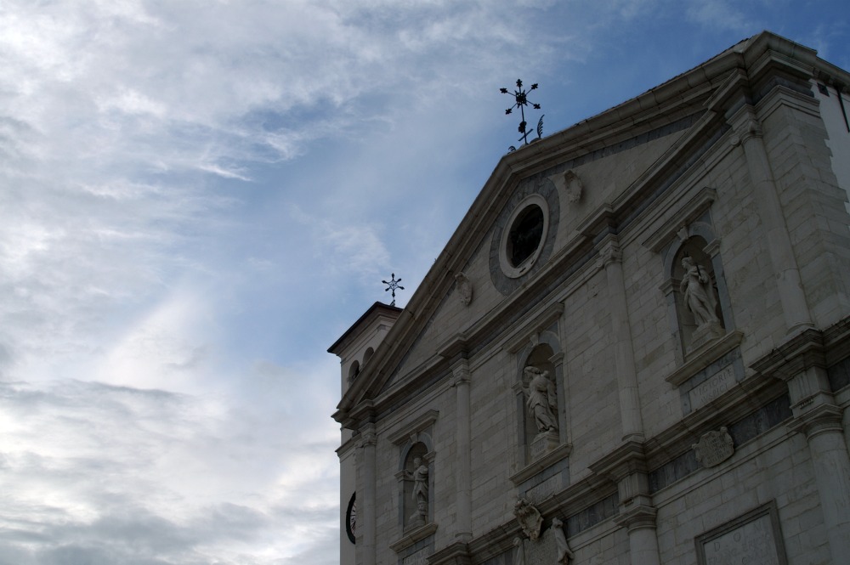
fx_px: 991
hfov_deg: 46.4
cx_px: 425
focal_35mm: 42
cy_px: 282
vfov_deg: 31.8
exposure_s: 1/200
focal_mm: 28
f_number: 9.5
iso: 125
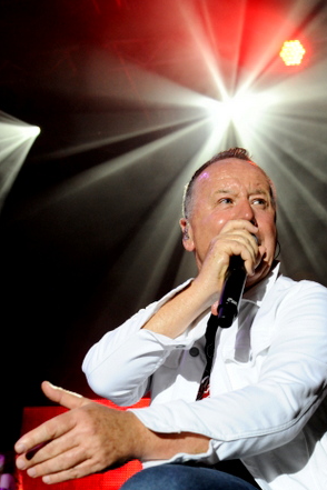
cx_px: 191
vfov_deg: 31.5
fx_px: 845
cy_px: 398
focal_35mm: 62
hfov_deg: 21.9
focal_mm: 38
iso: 1600
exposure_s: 1/200
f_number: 4.5
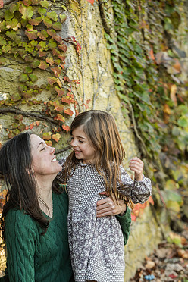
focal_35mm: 127
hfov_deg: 10.8
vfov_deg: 16.1
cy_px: 165
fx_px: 995
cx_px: 80
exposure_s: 1/160
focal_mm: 105
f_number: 4
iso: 500
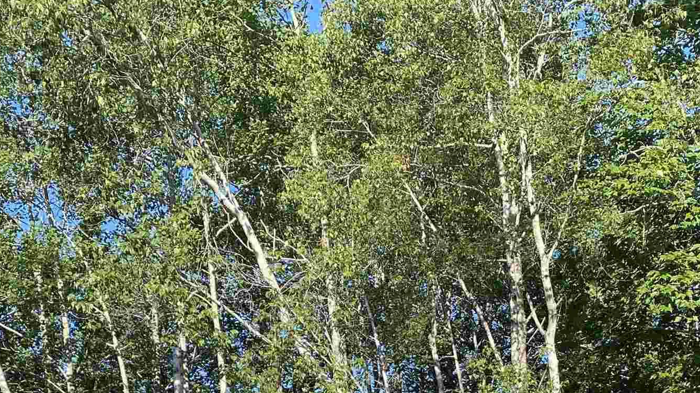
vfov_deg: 17.0
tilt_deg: +3.6
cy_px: 564
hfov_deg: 32.3
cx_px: 377
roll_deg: +0.3
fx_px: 1206
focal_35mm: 65
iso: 32
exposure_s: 1/912
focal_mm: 4.25
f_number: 1.8
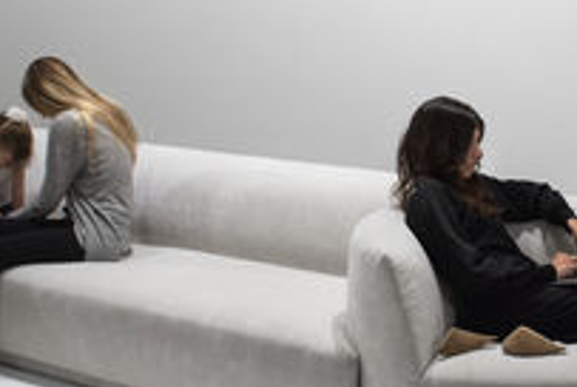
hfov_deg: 23.4
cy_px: 198
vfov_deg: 15.9
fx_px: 1380
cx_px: 435
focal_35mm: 86
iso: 1250
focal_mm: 35
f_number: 4.5
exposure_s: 1/500
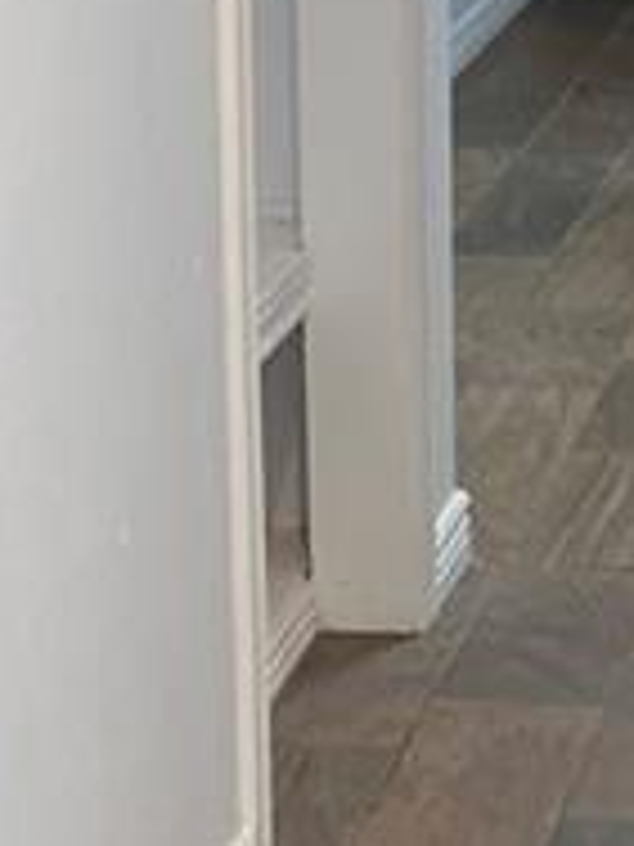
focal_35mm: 166
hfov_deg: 8.8
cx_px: -180
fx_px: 4054
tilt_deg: -12.7
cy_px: 400
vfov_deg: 11.9
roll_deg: +2.8
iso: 160
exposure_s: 1/60
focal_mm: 4.25
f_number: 1.8
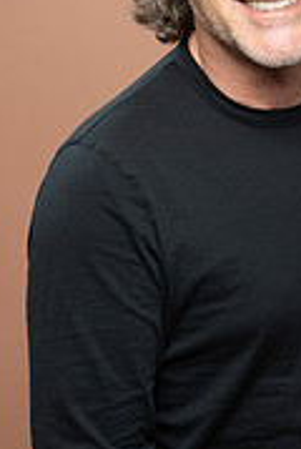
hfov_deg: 8.9
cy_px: 268
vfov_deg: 13.4
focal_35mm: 153
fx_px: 1911
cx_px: 331
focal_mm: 61
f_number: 4
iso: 320
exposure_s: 1/160
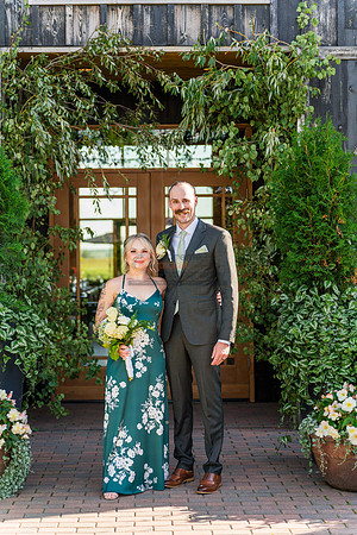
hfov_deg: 20.0
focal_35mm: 68
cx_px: 178
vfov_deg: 29.7
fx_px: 1011
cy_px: 268
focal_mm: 68
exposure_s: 1/1600
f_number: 2.5
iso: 400
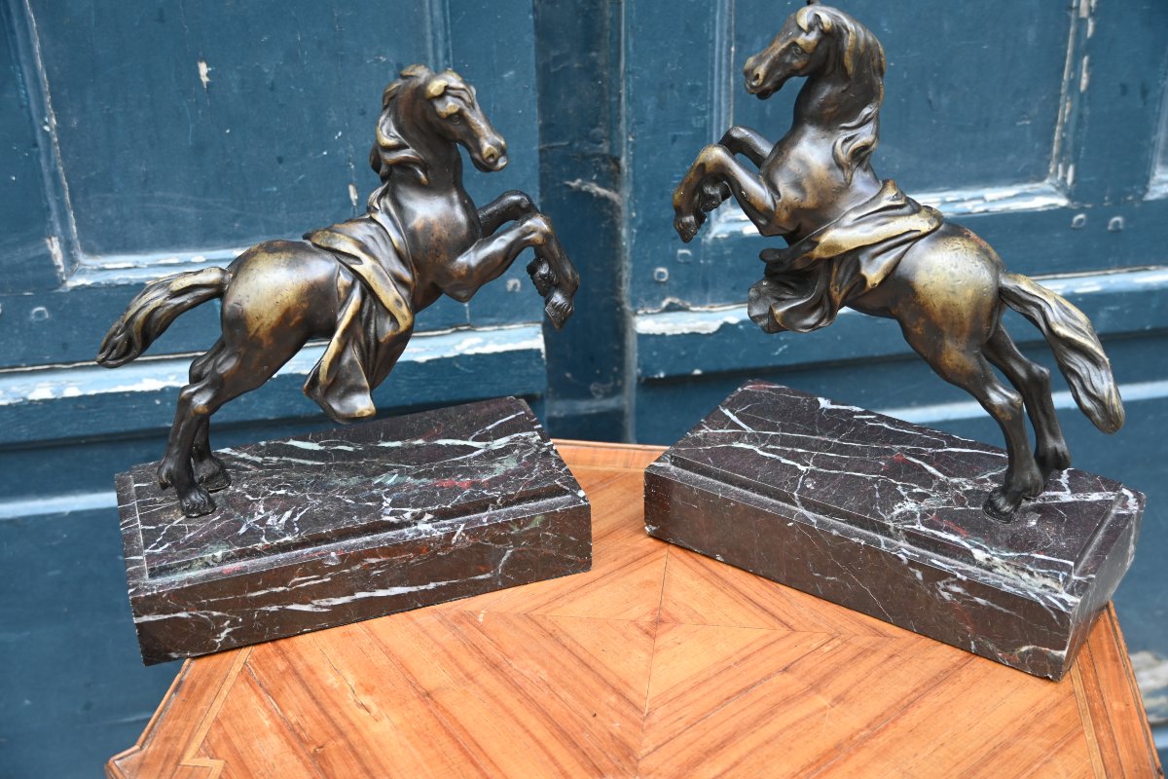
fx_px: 1411
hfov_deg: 45.0
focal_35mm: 44
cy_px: 390
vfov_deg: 30.8
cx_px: 584
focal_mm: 29
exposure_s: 1/50
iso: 110
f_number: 4
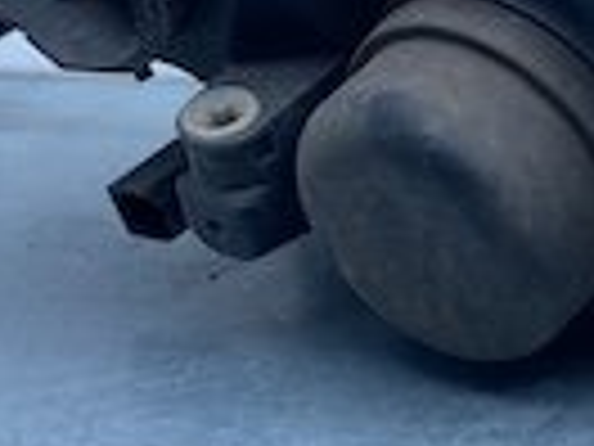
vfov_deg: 11.7
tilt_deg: -25.4
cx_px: 819
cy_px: 356
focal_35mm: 126
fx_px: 2162
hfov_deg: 14.8
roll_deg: -1.9
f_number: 1.8
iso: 32
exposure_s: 1/529
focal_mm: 4.25
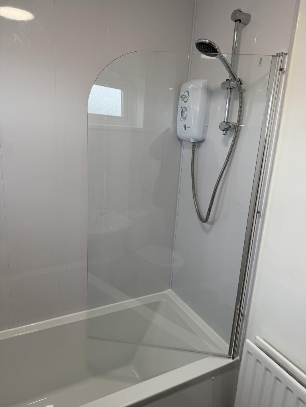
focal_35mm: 24
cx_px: 153
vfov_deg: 71.6
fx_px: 283
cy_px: 204
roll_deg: -3.9
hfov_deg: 56.8
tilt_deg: -14.5
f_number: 1.78
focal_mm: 6.76
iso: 64
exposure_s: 1/102
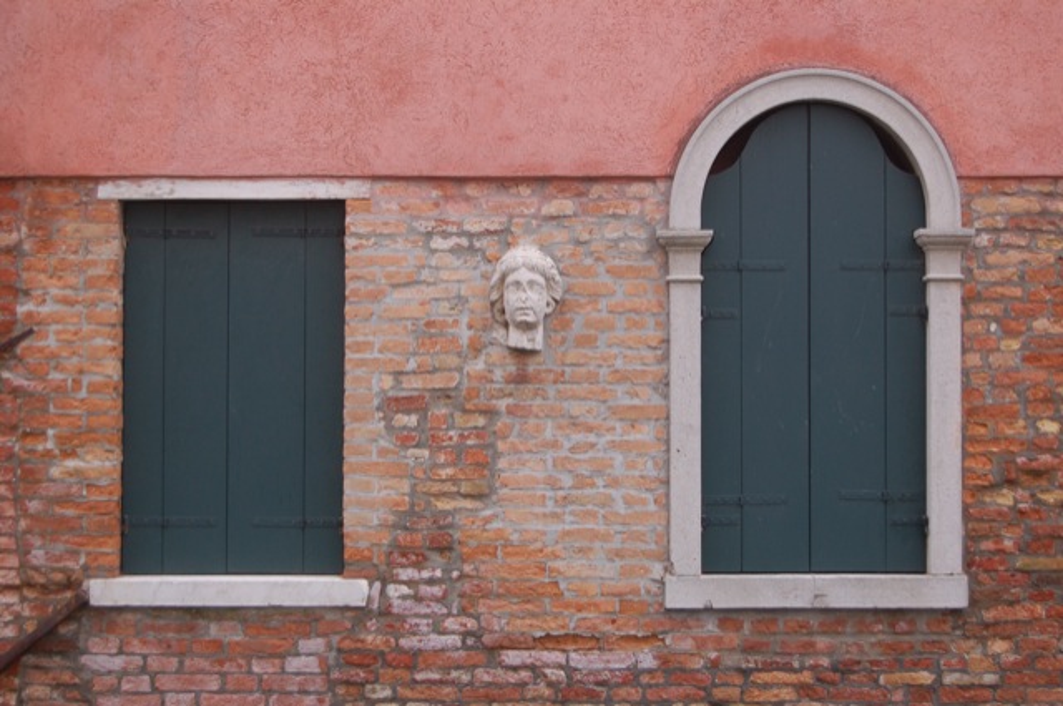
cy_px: 353
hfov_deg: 28.1
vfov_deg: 18.9
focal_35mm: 72
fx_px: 2123
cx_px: 532
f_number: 5.6
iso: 400
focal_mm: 48
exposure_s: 1/125
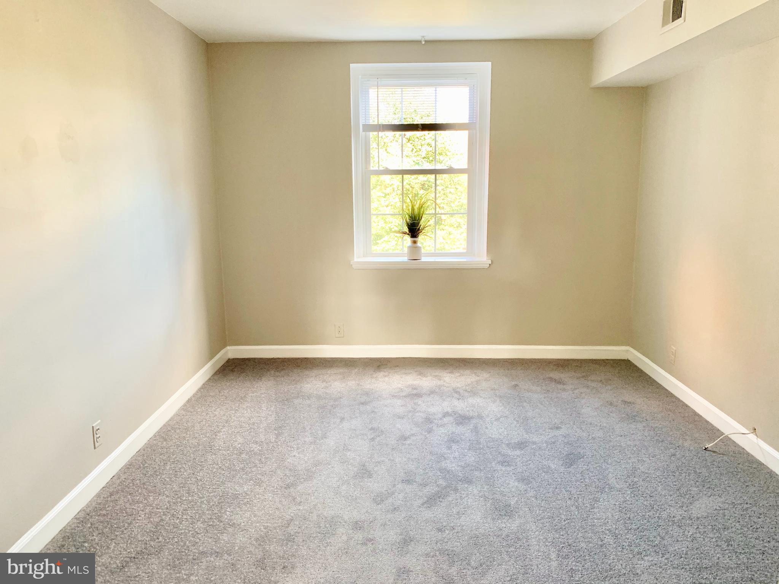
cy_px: 292
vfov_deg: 53.1
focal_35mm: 26
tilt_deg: -10.2
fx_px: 585
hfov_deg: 67.3
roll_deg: +1.0
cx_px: 390
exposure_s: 1/60
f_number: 1.8
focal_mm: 4.25
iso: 125
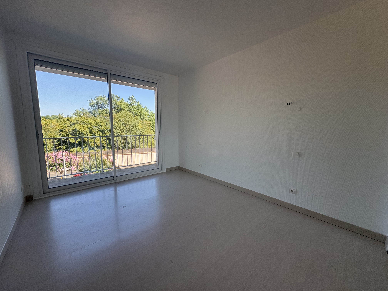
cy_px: 146
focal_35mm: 14
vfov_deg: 85.7
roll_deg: -0.1
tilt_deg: -7.4
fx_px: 157
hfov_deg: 102.1
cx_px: 194
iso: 64
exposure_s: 1/321
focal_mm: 2.22
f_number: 2.2
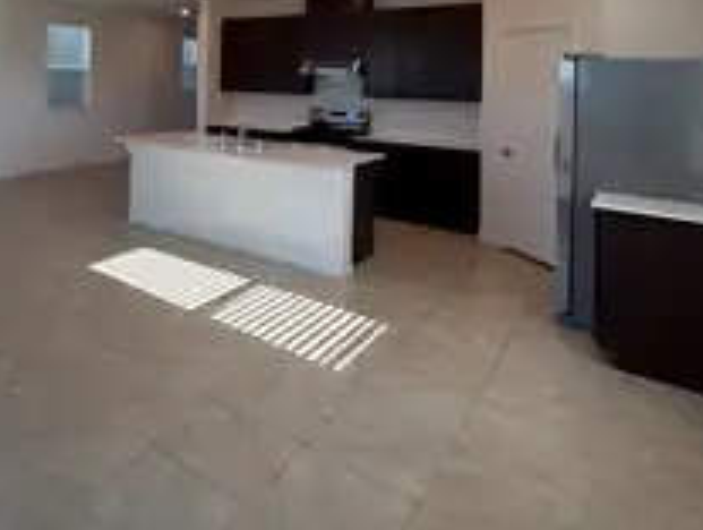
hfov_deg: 60.7
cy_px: 65
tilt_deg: +1.6
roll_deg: -0.6
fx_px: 549
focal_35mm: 27
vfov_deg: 47.0
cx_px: 156
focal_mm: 2.22
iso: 64
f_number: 2.2
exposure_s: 1/120
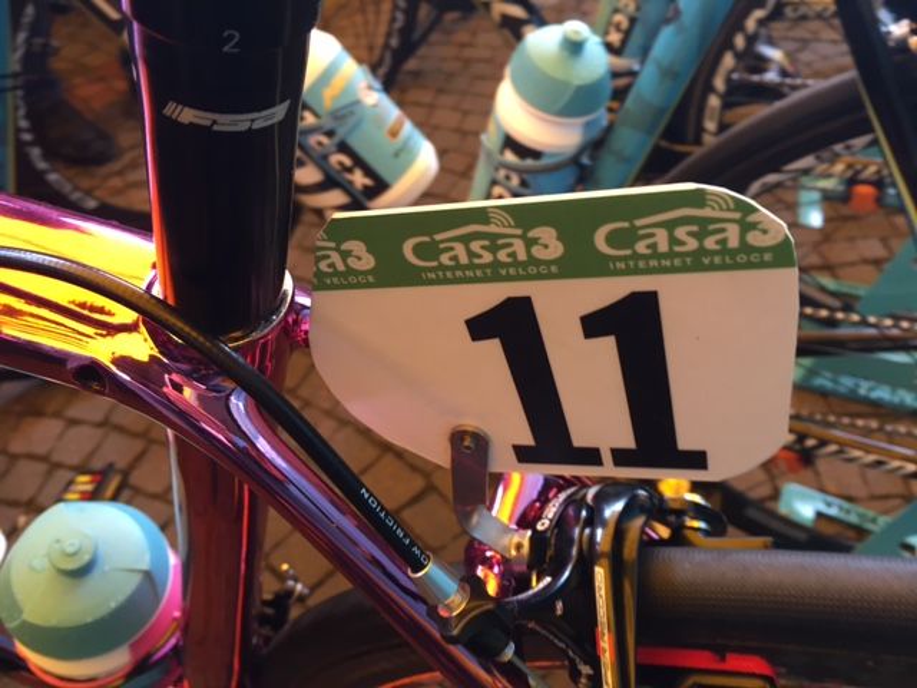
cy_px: 344
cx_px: 458
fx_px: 768
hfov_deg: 61.7
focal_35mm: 29
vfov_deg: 48.2
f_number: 2.2
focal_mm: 4.15
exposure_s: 1/33
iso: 100
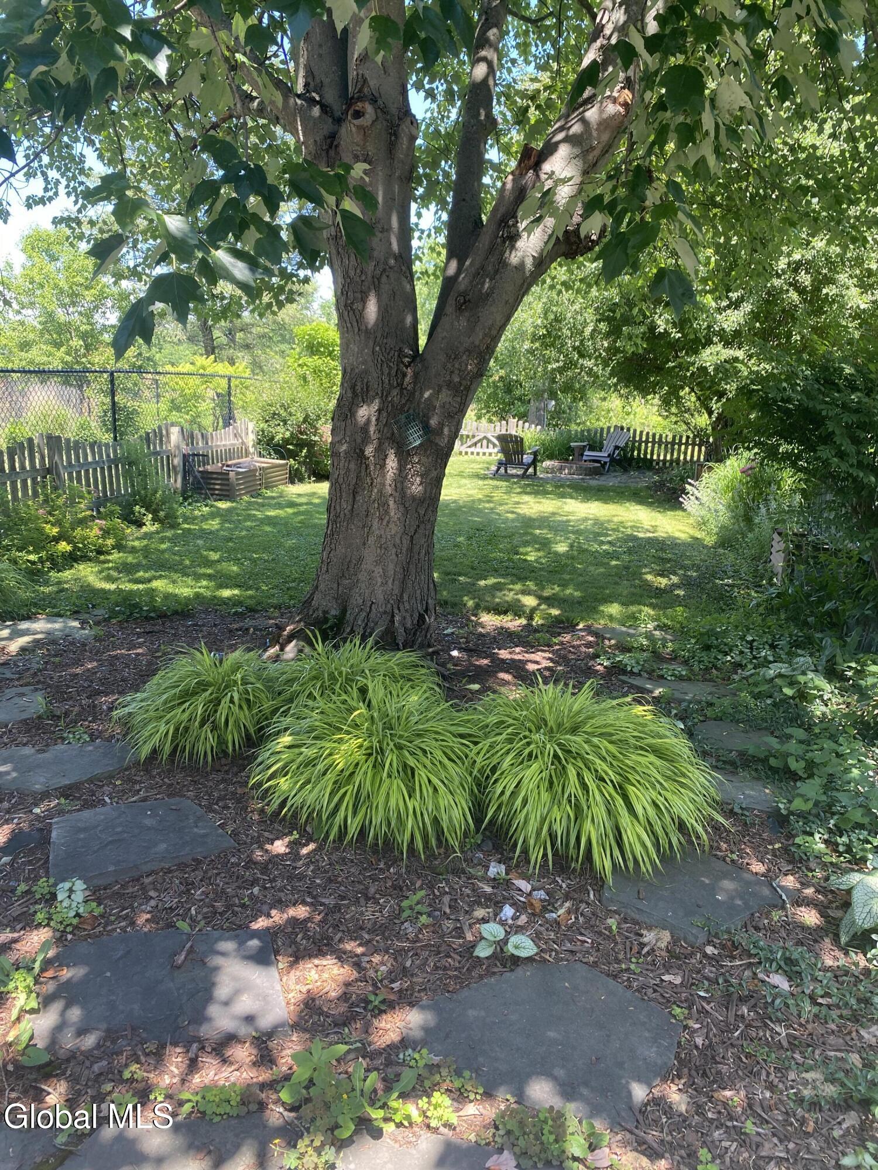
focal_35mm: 26
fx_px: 879
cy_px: 585
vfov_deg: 67.3
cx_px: 439
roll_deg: -1.8
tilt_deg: -11.0
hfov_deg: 53.1
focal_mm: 4.25
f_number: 1.8
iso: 32
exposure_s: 1/153
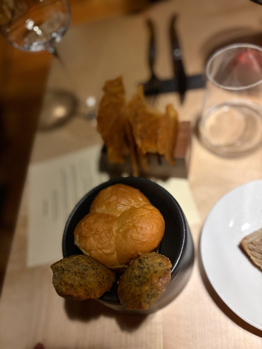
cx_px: 131
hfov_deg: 53.1
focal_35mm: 26
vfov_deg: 67.3
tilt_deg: -55.5
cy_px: 174
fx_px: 262
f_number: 1.6
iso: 640
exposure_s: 1/29
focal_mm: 5.96
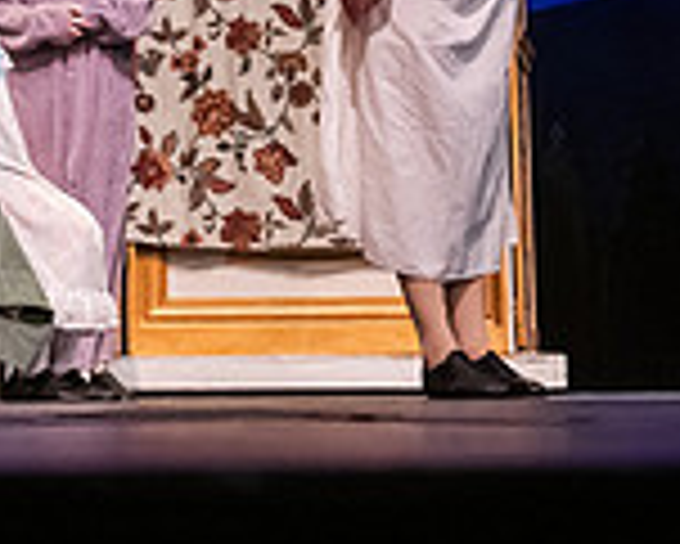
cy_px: -209
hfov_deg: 14.0
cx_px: 257
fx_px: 2759
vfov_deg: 11.0
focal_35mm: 137
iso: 4000
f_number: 3.2
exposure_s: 1/160
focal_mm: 38
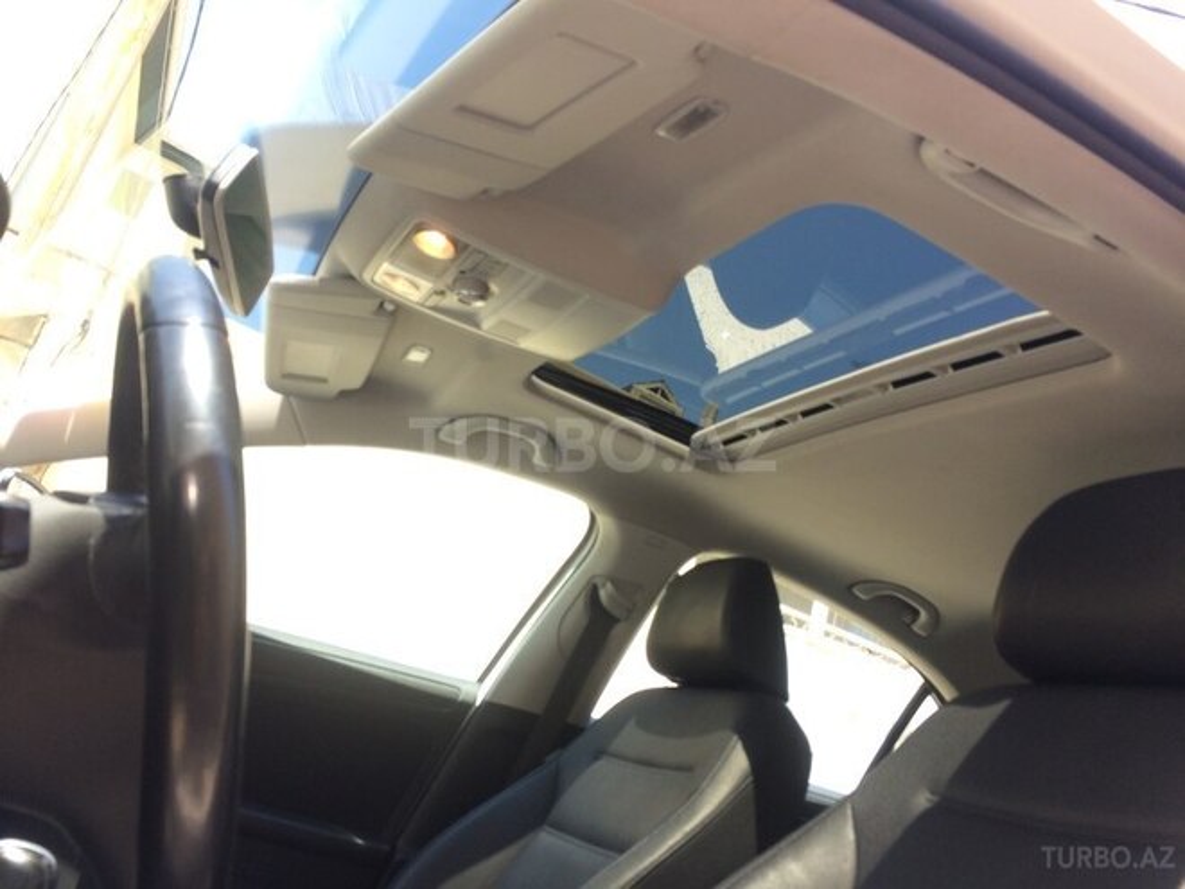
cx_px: 592
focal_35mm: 29
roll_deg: -16.6
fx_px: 993
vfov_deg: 48.2
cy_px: 444
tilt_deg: +20.3
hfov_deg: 61.7
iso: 32
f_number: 2.2
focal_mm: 4.15
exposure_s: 1/191
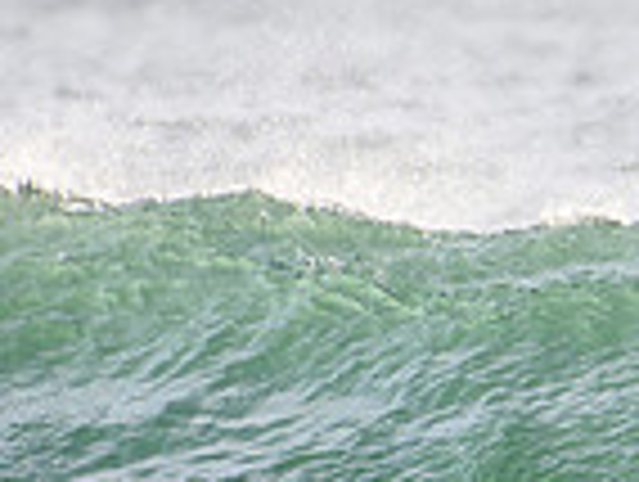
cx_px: 1017
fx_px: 54308
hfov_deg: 0.7
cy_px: 592
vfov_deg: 0.5
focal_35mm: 2937
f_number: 5.6
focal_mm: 500
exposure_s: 1/2000
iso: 500
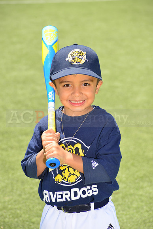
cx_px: 76
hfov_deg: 6.9
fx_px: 1274
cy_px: 114
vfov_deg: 10.3
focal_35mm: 200
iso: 250
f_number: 11
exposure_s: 1/250
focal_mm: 200
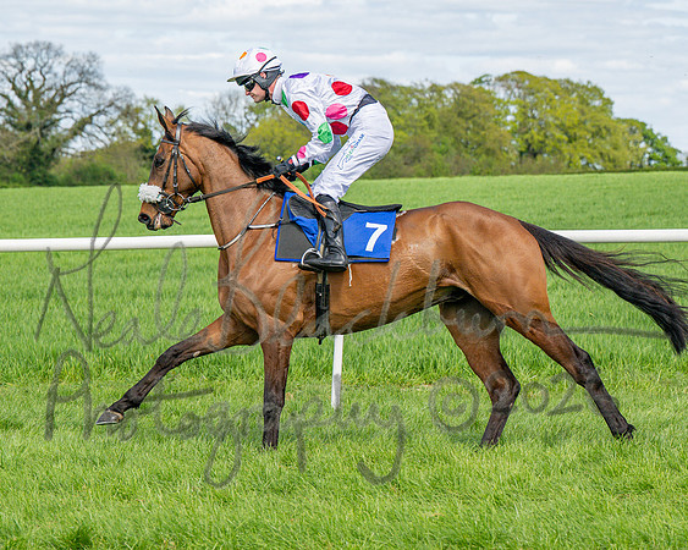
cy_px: 297
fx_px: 3034
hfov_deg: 12.9
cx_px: 200
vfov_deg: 10.4
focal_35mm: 149
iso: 400
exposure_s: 1/3200
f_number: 4
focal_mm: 75
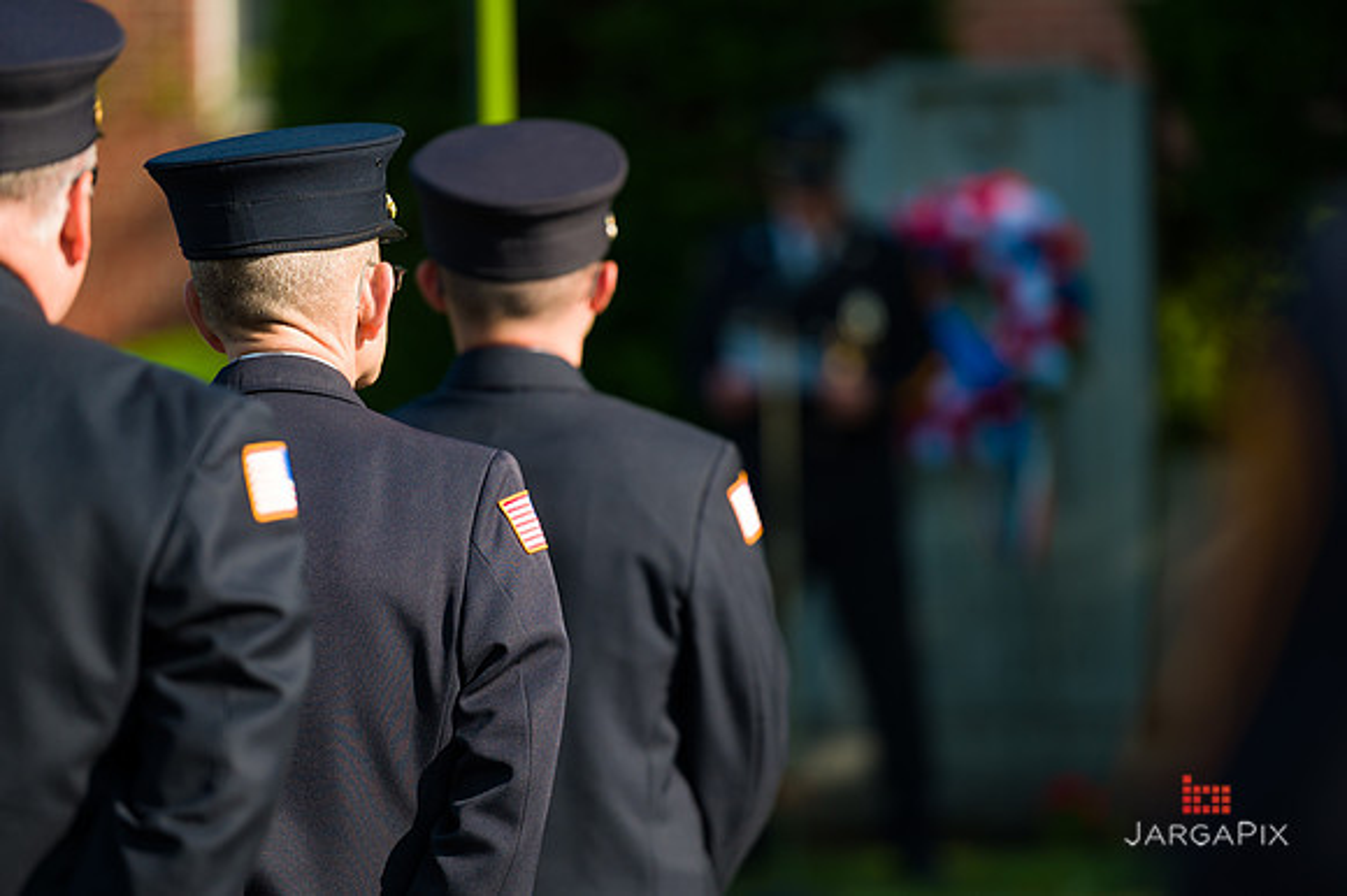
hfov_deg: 10.3
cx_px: 674
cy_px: 448
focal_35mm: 200
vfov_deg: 6.9
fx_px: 7479
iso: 200
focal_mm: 200
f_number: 3.2
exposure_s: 1/1000
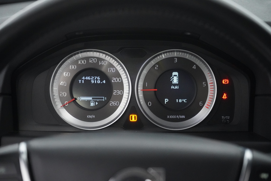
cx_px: 136
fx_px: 527
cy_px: 90
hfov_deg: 28.8
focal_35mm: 70
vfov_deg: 19.5
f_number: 5.6
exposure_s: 1/60
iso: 12800
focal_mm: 70
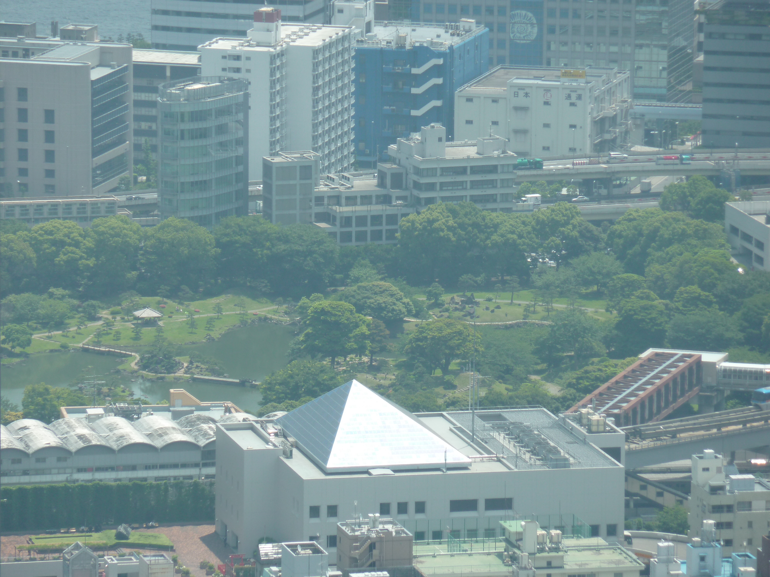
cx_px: 385
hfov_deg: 6.6
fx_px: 6673
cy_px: 288
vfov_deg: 5.0
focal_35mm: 300
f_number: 4.9
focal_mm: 49.2
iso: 80
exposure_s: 1/250
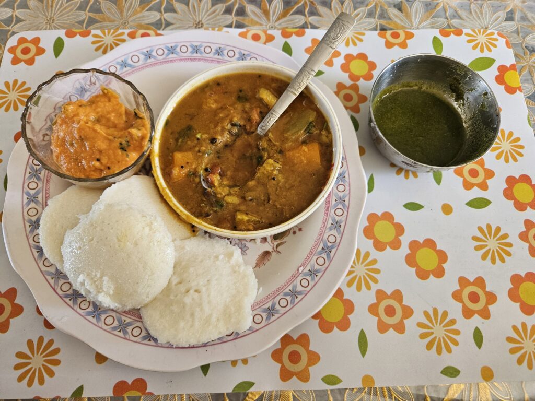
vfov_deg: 58.9
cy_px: 200
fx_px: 355
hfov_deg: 73.9
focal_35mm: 23
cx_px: 268
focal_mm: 5.4
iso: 250
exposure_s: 1/100
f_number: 1.8
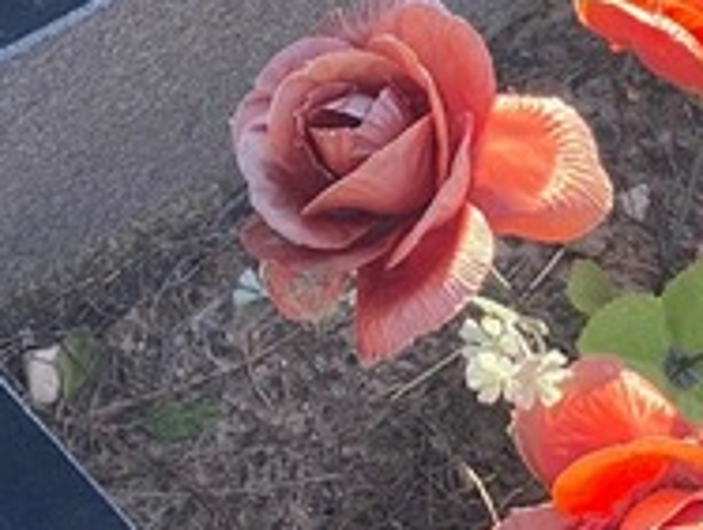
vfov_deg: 6.6
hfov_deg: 8.9
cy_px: -346
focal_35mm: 222
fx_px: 4517
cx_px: 316
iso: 20
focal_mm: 6
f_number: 2
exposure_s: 1/358
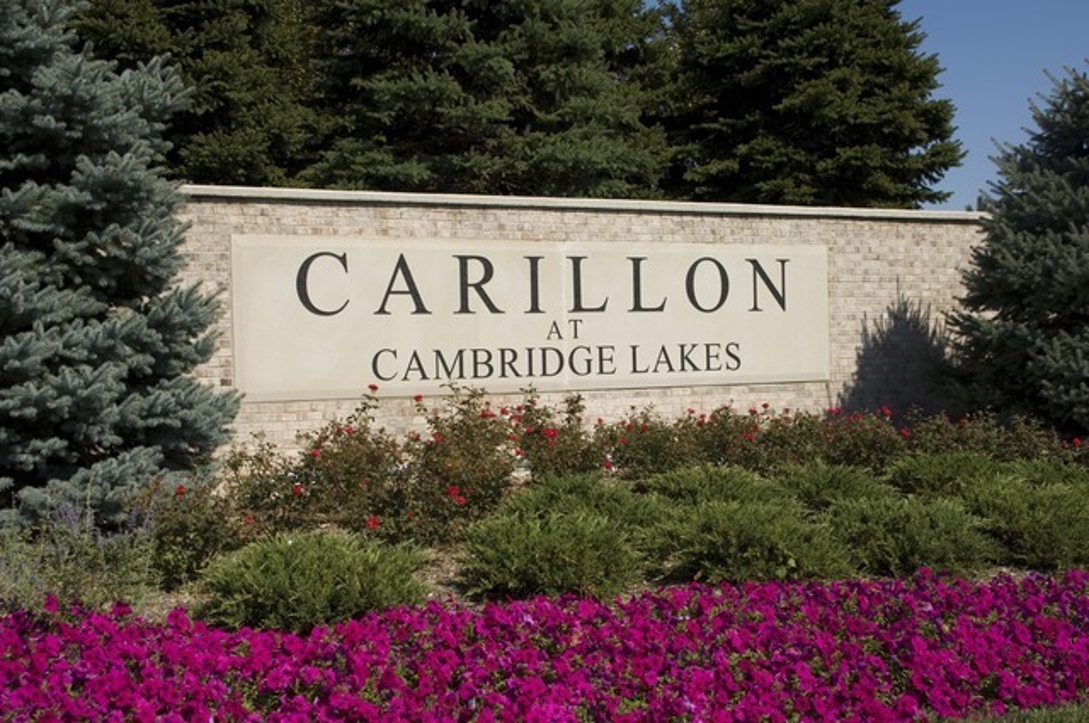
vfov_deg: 28.0
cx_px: 544
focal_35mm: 48
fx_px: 1450
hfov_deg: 41.2
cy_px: 362
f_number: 10
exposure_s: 1/400
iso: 200
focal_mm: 32
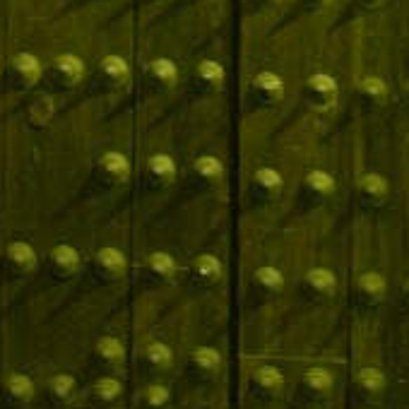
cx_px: 457
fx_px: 1871
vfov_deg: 12.2
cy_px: -99
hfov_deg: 12.3
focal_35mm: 140
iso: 200
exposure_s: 2
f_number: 2.8
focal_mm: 8.9
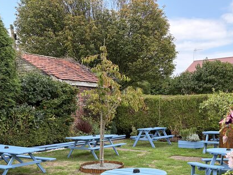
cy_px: 151
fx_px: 323
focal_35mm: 48
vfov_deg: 29.3
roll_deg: +1.0
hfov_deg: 39.4
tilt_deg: -7.6
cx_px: 146
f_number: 1.6
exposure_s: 1/820
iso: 64
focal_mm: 5.96
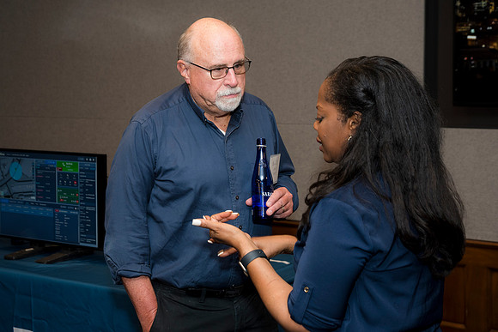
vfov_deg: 23.4
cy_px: 166
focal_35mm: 58
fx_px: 802
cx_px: 249
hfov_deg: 34.5
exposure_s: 1/125
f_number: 5
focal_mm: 58
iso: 800
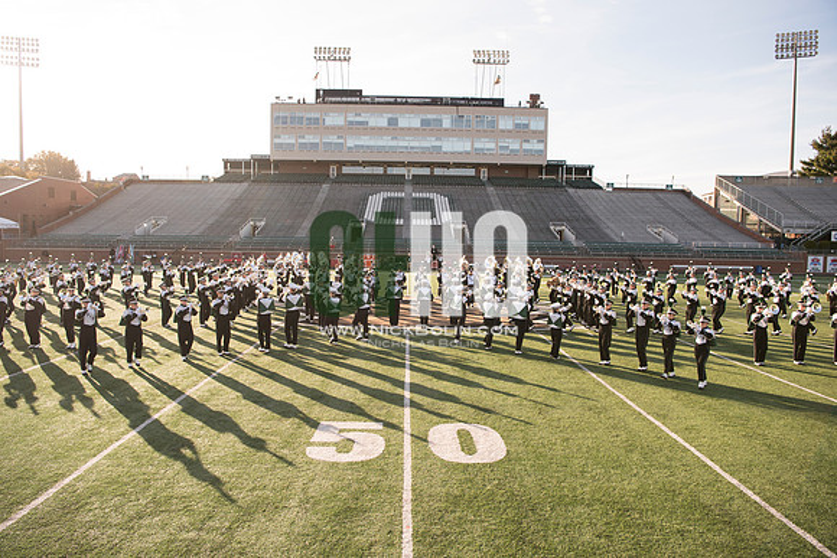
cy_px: 279
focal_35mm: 24
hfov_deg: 73.7
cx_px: 418
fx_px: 558
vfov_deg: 53.2
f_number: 5
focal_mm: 24
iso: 320
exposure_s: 1/640
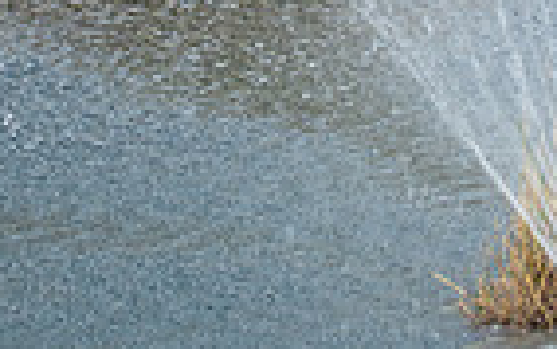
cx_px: 256
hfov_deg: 4.1
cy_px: -389
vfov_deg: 2.5
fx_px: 7824
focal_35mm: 515
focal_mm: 105
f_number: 3.5
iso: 250
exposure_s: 1/200
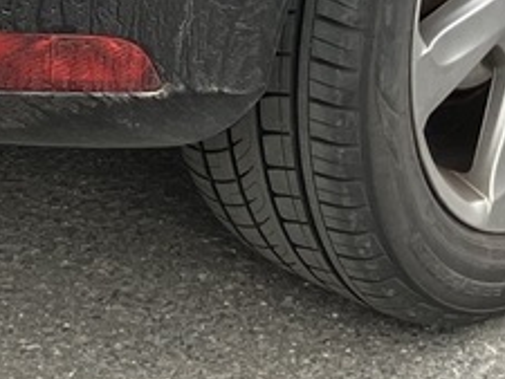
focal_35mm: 179
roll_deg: -0.9
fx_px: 2613
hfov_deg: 11.0
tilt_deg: -13.7
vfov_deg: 7.8
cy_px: -502
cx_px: 88
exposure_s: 1/100
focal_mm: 3.99
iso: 25
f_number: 1.8
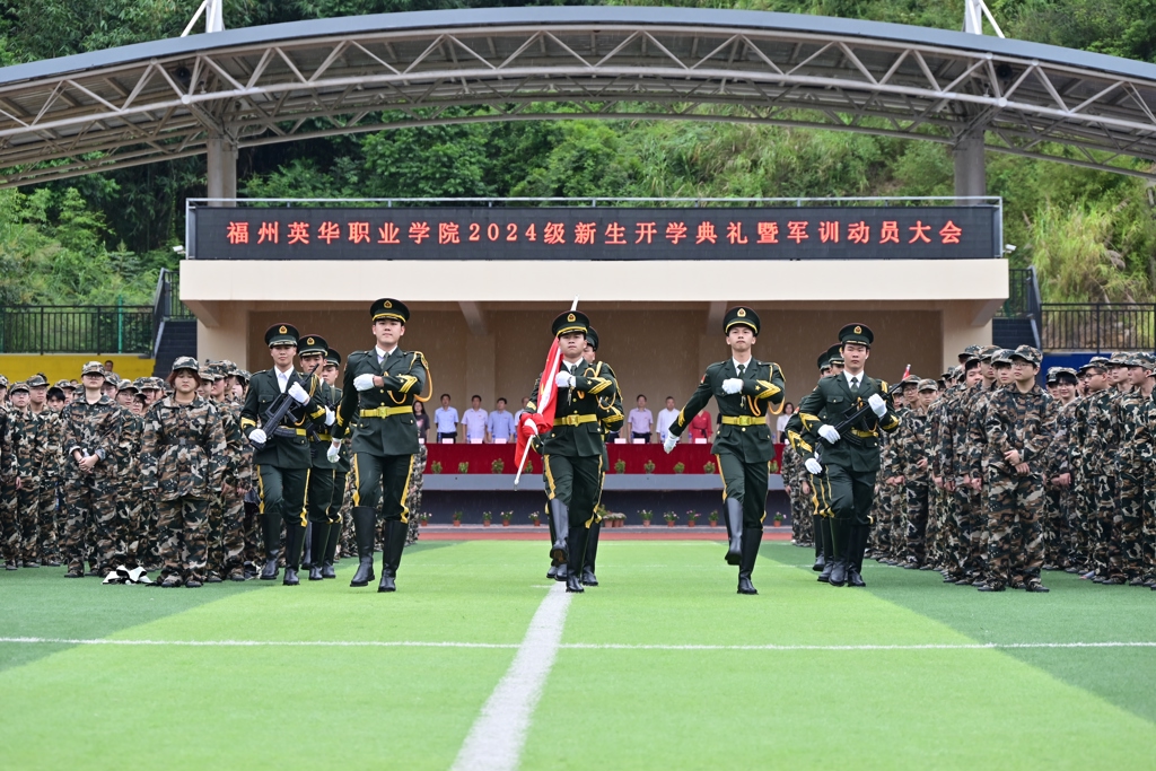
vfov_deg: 12.5
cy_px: 386
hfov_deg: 18.6
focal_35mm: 110
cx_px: 578
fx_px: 3532
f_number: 6.3
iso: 500
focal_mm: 110
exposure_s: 1/200
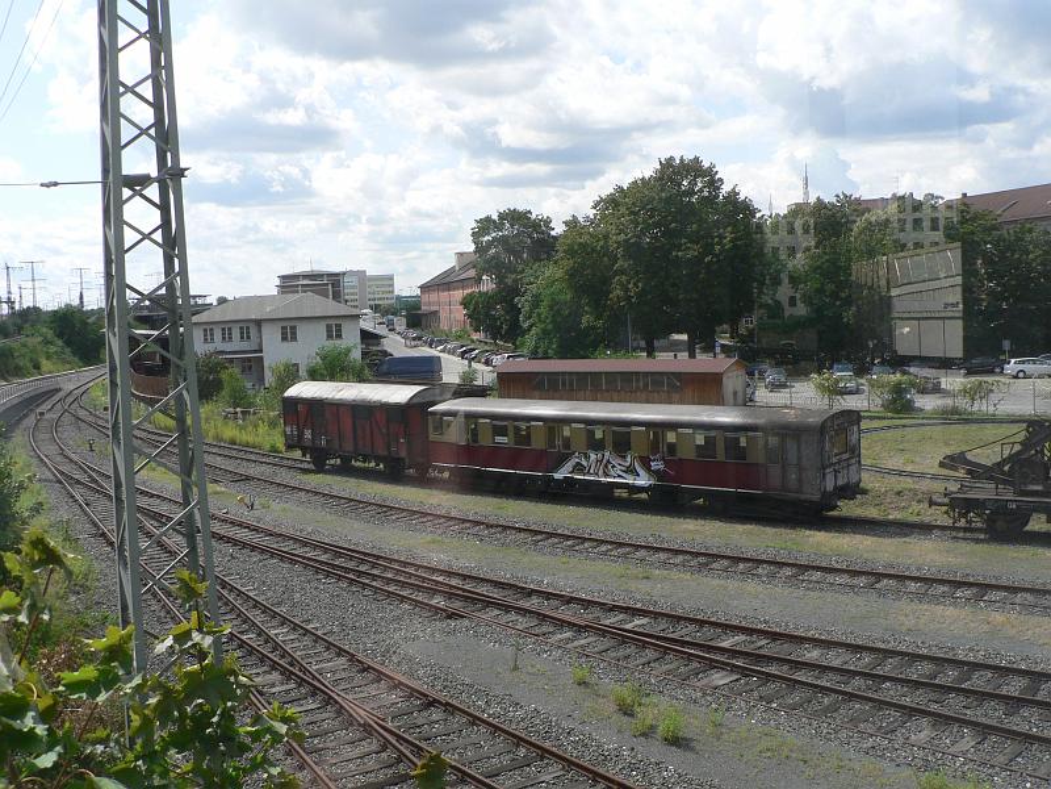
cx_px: 526
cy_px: 394
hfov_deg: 51.4
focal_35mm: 36
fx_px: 1093
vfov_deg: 39.7
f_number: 5
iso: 80
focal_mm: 6
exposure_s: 1/400
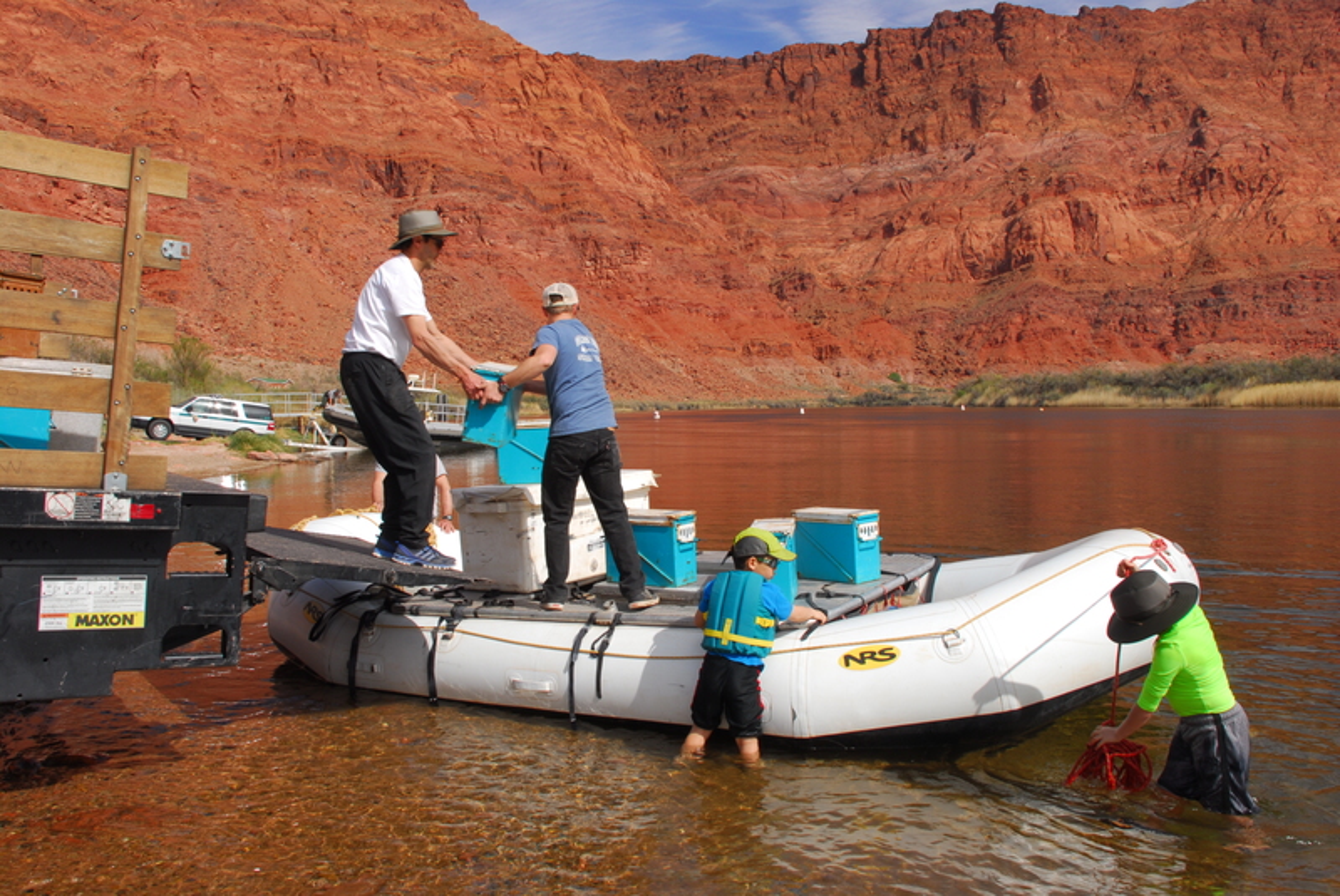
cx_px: 670
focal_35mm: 30
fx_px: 1118
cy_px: 448
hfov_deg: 61.9
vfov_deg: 43.7
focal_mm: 20
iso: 125
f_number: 13
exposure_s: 1/100
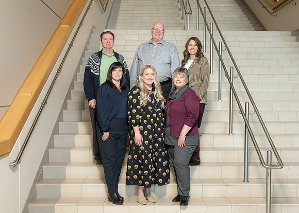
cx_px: 154
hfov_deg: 46.8
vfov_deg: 34.3
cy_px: 107
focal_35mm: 41
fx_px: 346
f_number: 5.6
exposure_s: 1/200
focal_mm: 38
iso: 1000
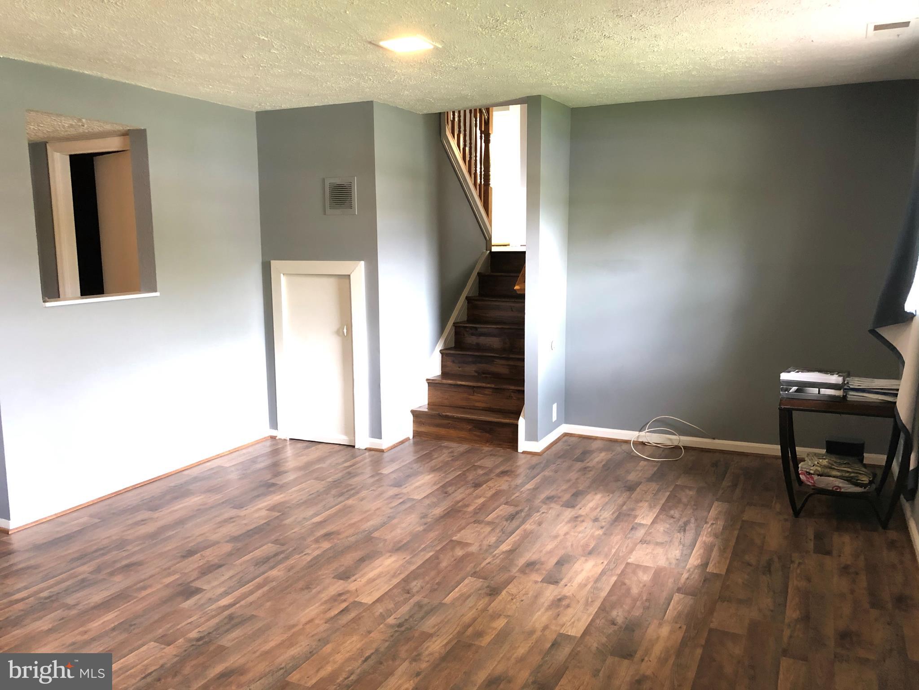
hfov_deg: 63.4
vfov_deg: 49.7
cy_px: 345
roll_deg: +0.8
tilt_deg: -8.2
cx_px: 460
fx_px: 743
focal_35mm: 28
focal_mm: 4
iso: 100
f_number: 1.8
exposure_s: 1/11
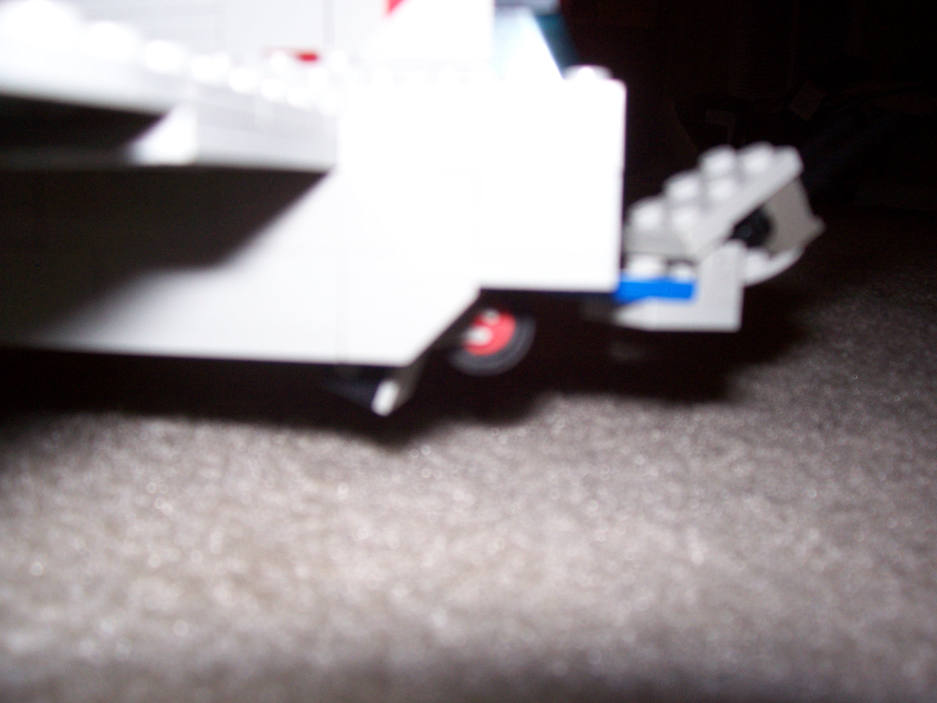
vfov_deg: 41.8
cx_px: 468
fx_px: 920
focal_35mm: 34
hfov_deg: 54.0
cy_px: 352
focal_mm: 5.6
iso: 125
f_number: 2.7
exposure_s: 1/60
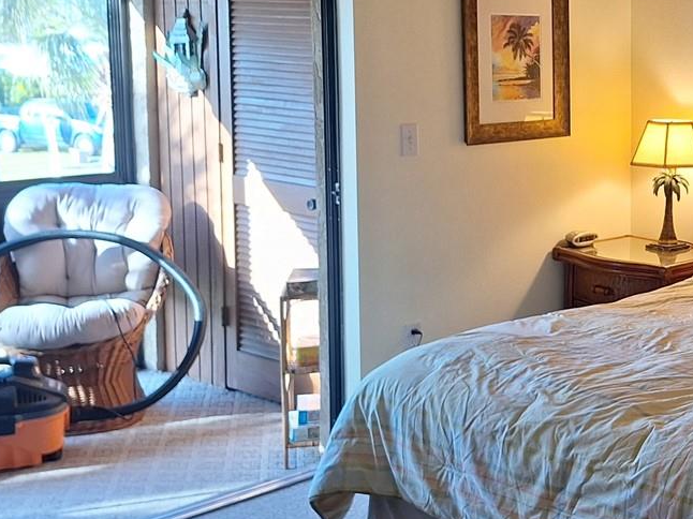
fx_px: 1141
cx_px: 733
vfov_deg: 25.5
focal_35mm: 57
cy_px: 163
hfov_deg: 30.7
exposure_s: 1/60
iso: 50
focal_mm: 5.54
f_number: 1.8
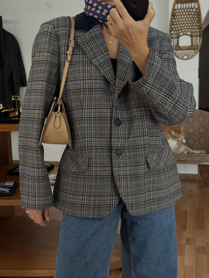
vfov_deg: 39.7
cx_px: 104
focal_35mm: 48
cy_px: 139
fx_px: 386
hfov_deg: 30.3
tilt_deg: -31.0
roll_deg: +4.4
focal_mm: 6.76
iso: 160
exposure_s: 1/50
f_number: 1.78
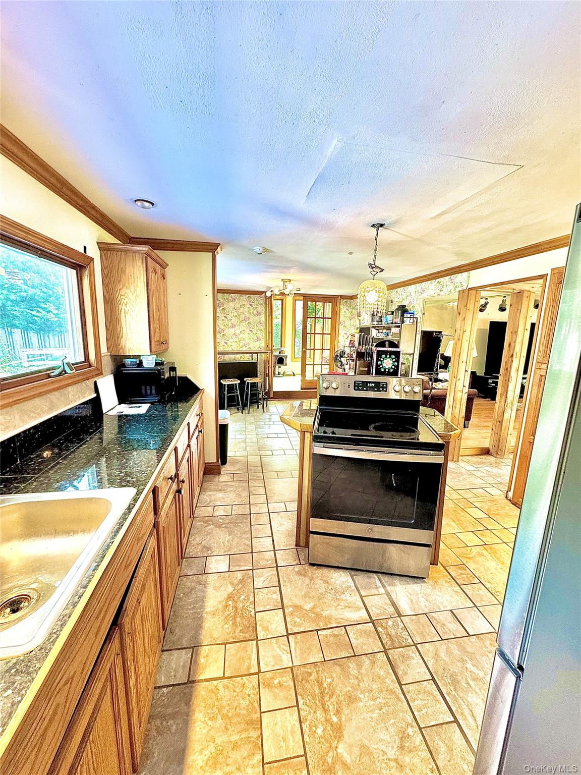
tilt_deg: -10.2
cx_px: 290
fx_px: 313
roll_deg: -1.1
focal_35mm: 14
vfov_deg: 102.1
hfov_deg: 85.7
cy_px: 388
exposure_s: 1/60
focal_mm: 2.22
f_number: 2.2
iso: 200
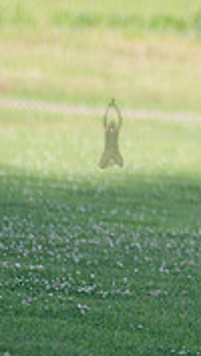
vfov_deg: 3.1
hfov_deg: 1.8
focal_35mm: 686
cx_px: 370
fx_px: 6478
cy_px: 35
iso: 400
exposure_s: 1/2500
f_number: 2.8
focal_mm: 200
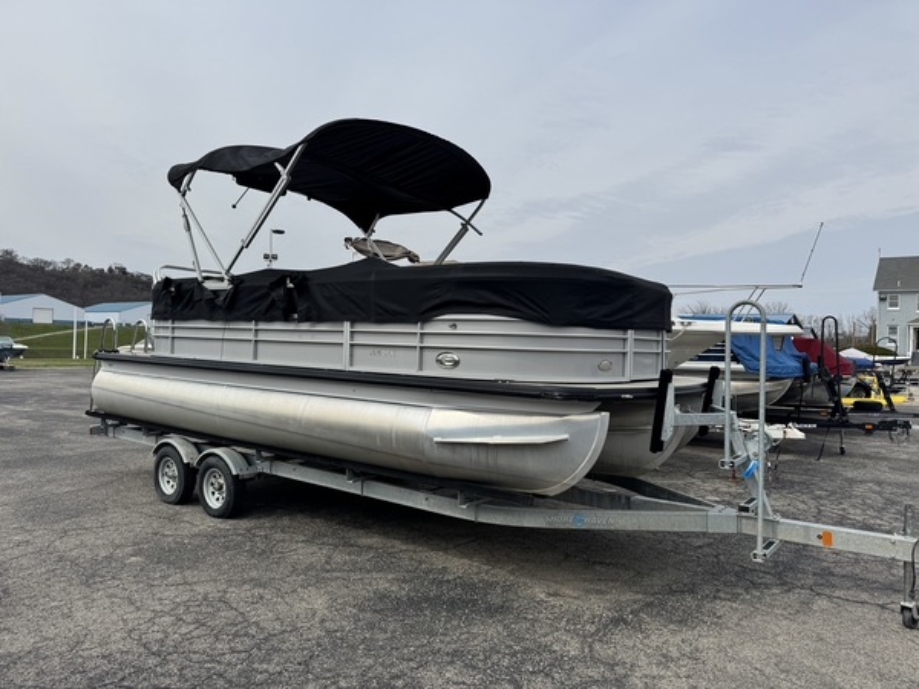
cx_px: 460
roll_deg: -1.3
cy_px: 344
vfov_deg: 56.8
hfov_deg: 71.6
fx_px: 637
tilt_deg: -0.6
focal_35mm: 24
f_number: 1.78
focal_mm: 6.76
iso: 80
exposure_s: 1/6410
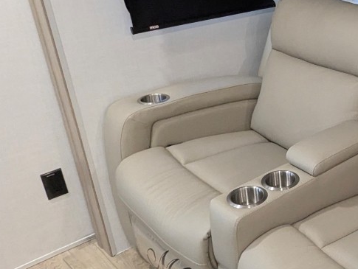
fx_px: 476
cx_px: 379
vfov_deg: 31.6
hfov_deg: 36.0
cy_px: 126
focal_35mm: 46
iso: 674
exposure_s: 1/85
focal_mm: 2.35
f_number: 2.2
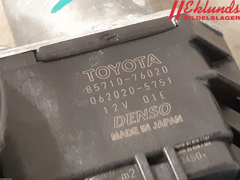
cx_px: 120
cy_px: 90
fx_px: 180
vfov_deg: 53.1
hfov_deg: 67.3
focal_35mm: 26
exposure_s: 1/25
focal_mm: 3.93
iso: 400
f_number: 1.7
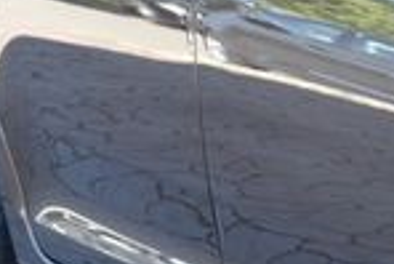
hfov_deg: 5.4
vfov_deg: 3.8
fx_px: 3955
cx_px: 1054
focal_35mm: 361
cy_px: 208
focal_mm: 52
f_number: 6.3
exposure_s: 1/160
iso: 500
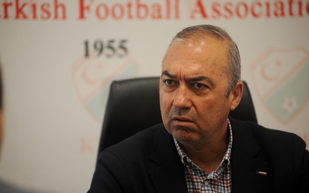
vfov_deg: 6.4
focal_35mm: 205
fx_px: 1727
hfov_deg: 10.2
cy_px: 100
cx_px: 154
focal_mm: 200
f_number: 2.8
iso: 1000
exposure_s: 1/160
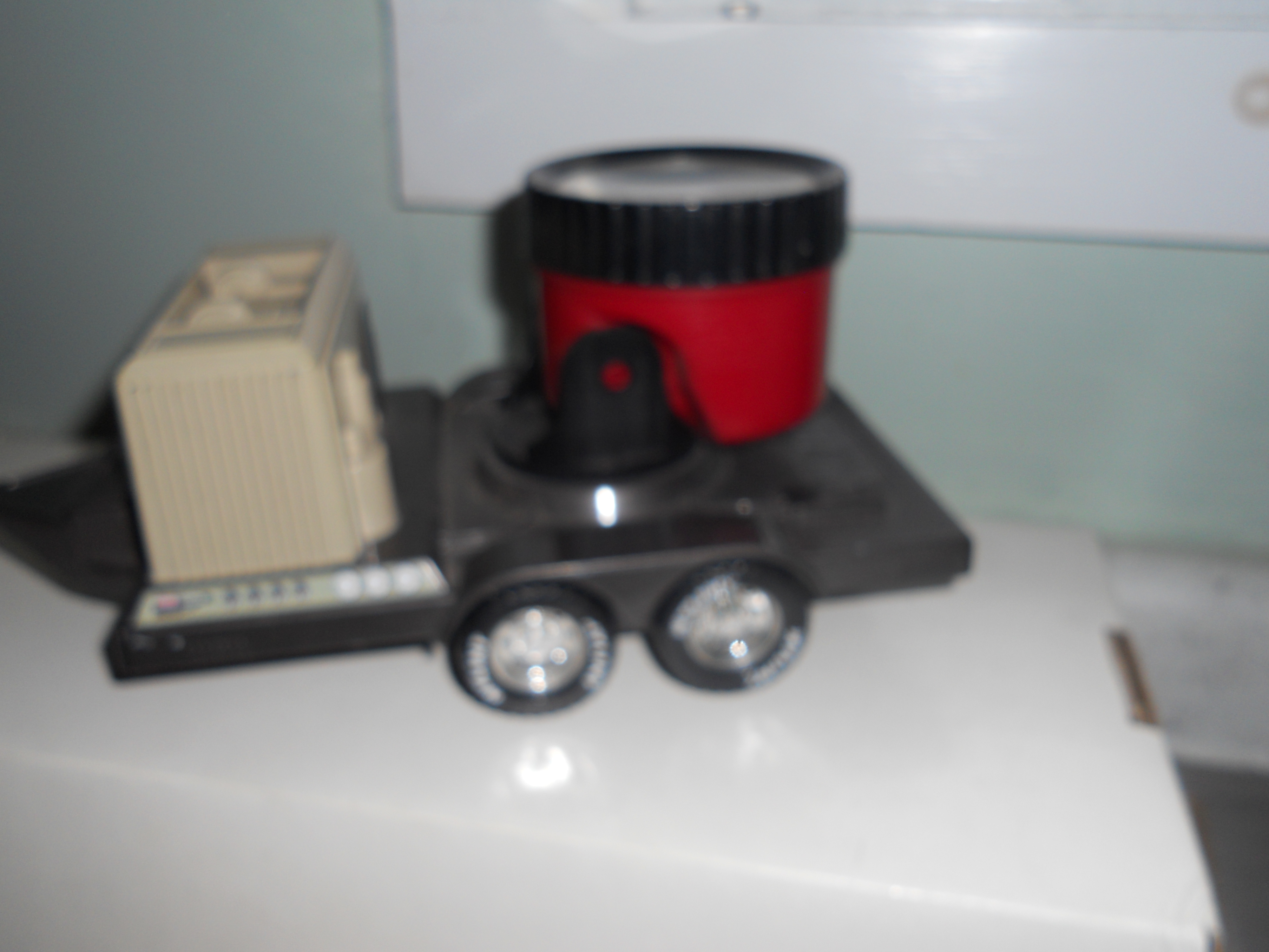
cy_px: 476
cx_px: 634
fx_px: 1173
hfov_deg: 56.8
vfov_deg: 44.2
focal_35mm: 32
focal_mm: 5.8
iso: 80
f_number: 8.8
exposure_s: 1/25
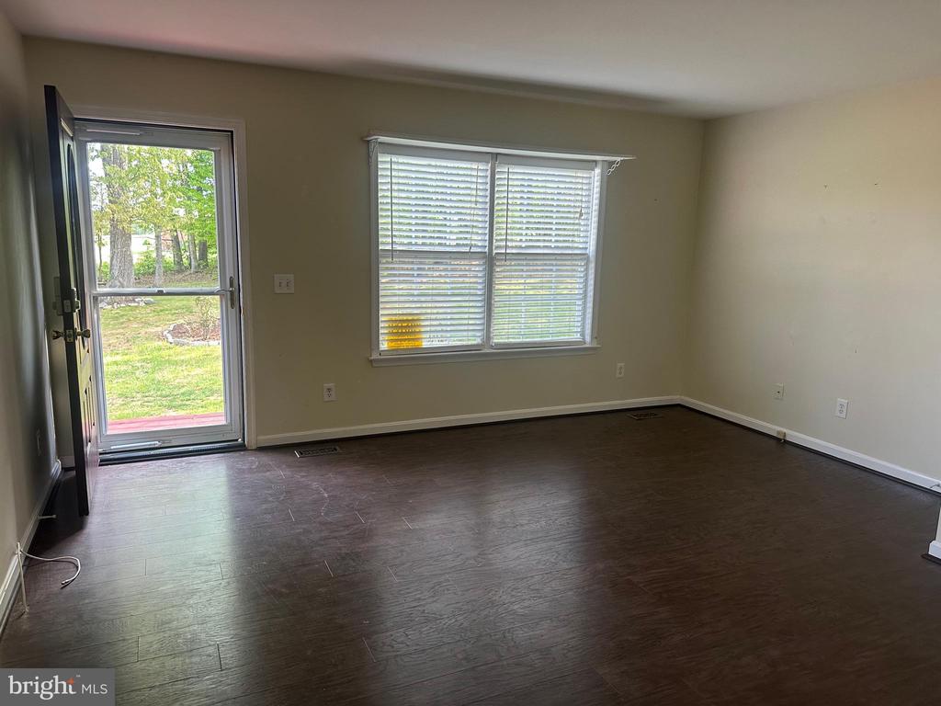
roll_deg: -2.1
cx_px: 470
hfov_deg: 71.6
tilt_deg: -8.4
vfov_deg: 56.8
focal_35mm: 24
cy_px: 353
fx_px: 652
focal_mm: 6.86
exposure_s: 1/121
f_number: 1.78
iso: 125
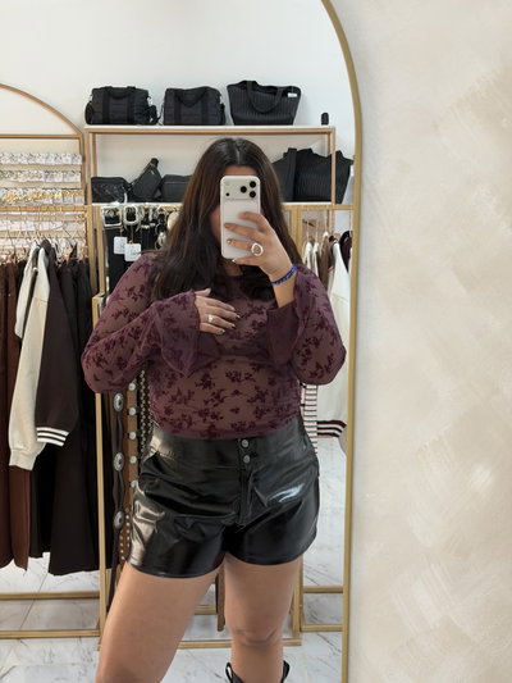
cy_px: 342
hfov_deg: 30.3
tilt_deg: -9.7
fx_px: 946
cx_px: 256
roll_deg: +1.2
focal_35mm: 48
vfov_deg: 39.6
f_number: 1.78
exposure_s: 1/50
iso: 160
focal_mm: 6.76
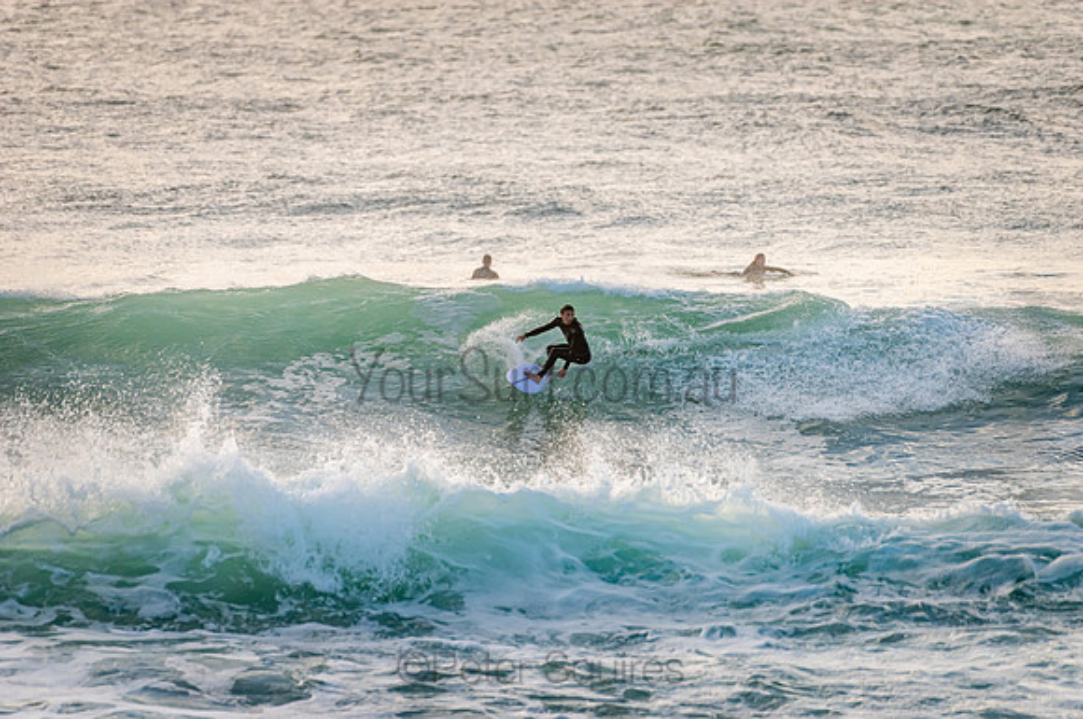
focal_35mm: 501
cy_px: 360
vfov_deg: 2.7
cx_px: 542
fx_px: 15044
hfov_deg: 4.1
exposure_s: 1/2000
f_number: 5.6
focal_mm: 500
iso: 320
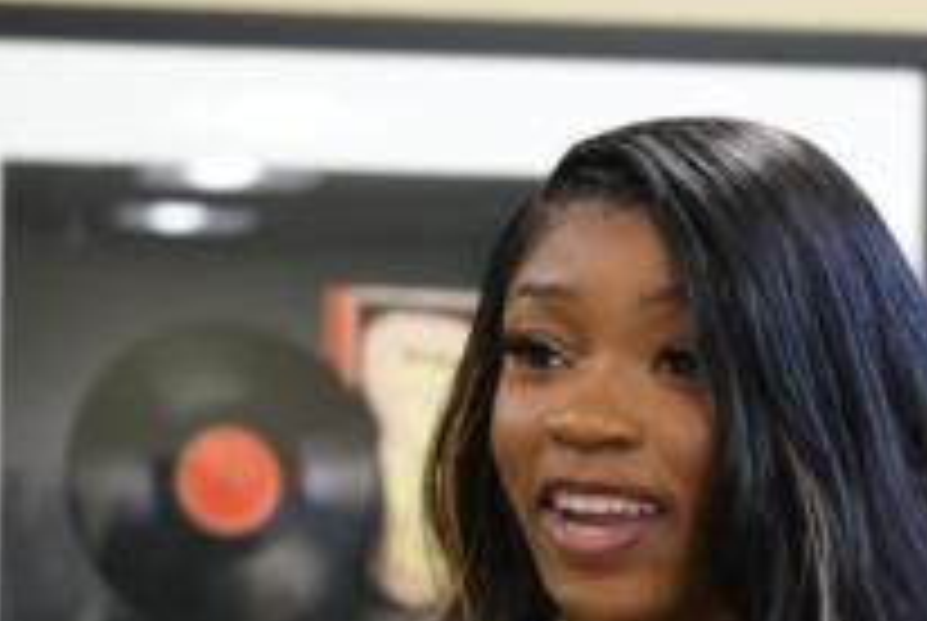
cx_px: 945
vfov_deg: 7.2
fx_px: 4874
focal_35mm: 189
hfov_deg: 10.8
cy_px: 682
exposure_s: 1/350
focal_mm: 50
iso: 6400
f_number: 2.8
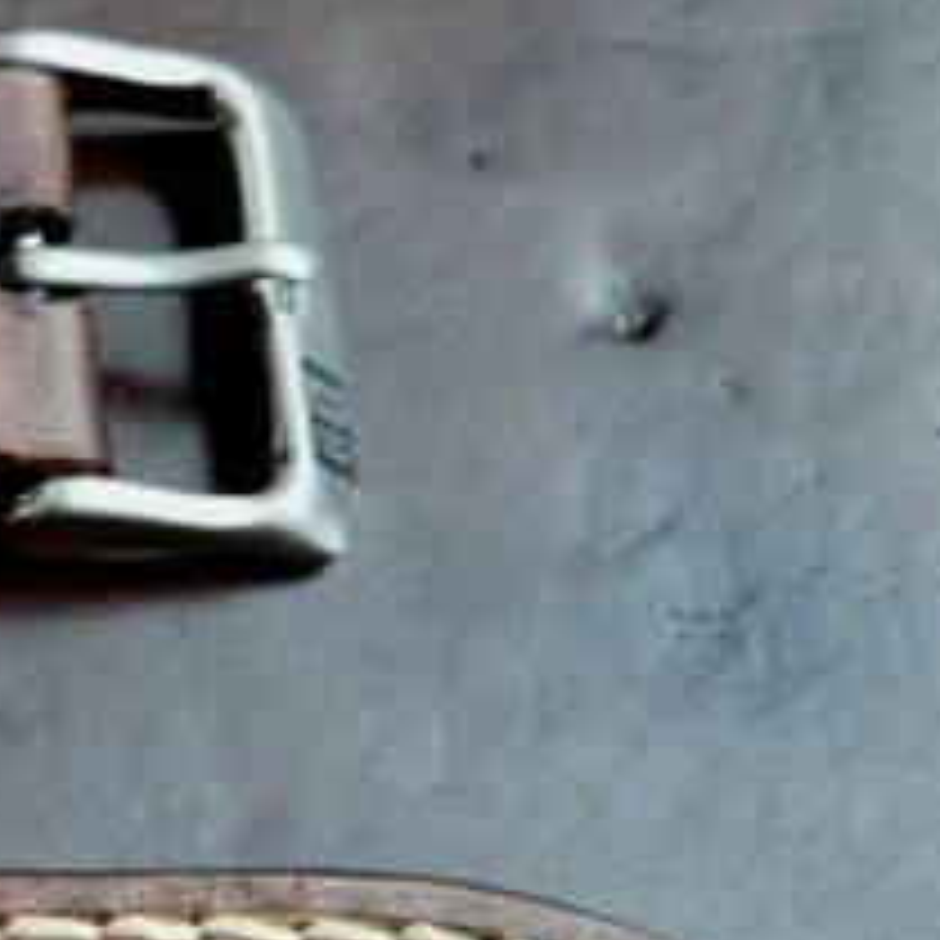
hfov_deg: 16.6
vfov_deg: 19.6
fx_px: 2704
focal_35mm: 88
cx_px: -720
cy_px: 657
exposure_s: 1/25
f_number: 1.8
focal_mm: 5.4
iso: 1000
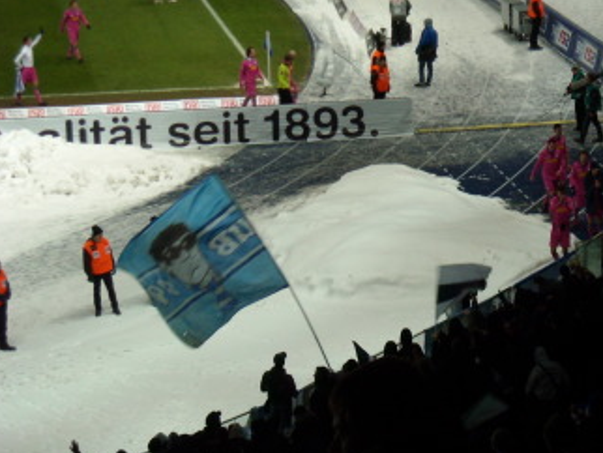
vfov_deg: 9.1
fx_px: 2842
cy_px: 156
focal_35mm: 163
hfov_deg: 12.1
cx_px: 457
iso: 154
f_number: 4.7
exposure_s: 1/60
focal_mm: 17.1
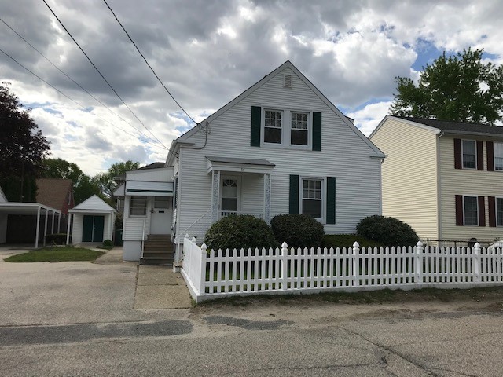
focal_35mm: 28
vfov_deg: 49.7
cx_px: 252
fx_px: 407
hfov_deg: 63.4
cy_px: 188
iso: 20
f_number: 1.8
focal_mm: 3.99
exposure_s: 1/3831
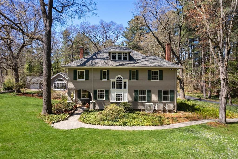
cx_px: 119
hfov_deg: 78.6
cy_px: 80
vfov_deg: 57.2
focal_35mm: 22
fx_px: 145
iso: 100
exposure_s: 1/500
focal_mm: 8.38
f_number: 2.8
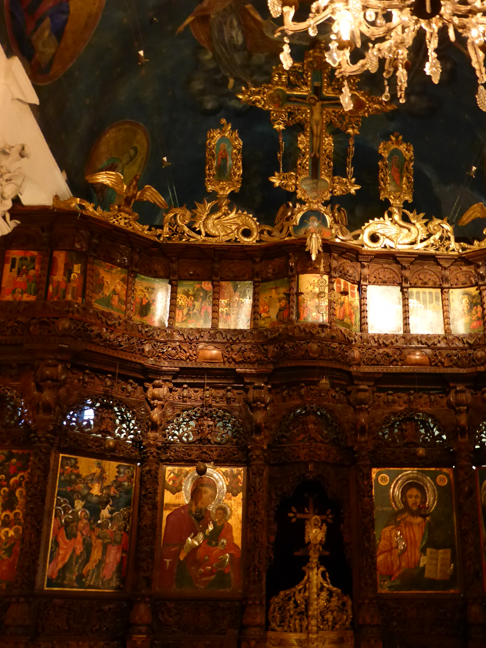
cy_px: 372
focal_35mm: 36
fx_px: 674
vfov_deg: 51.2
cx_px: 304
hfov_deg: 39.4
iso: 800
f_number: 3.3
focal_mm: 4.9
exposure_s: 1/5
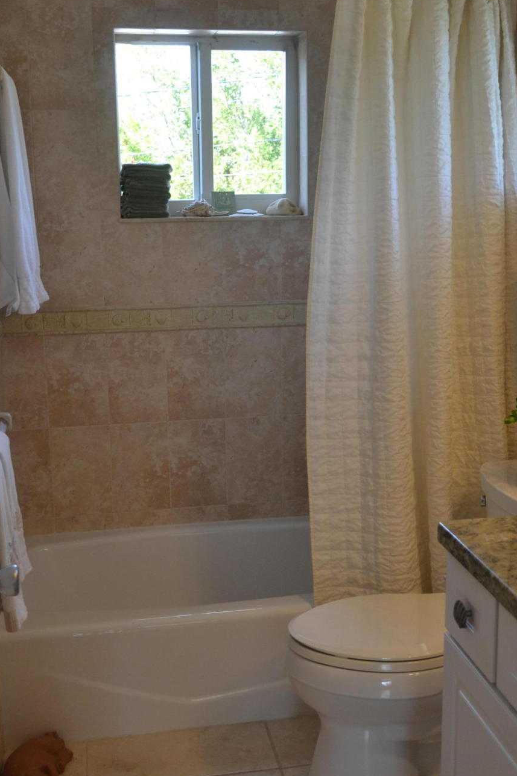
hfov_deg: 31.9
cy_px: 363
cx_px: 273
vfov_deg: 46.4
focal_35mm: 42
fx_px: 905
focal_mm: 18
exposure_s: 1/60
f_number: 4
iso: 400
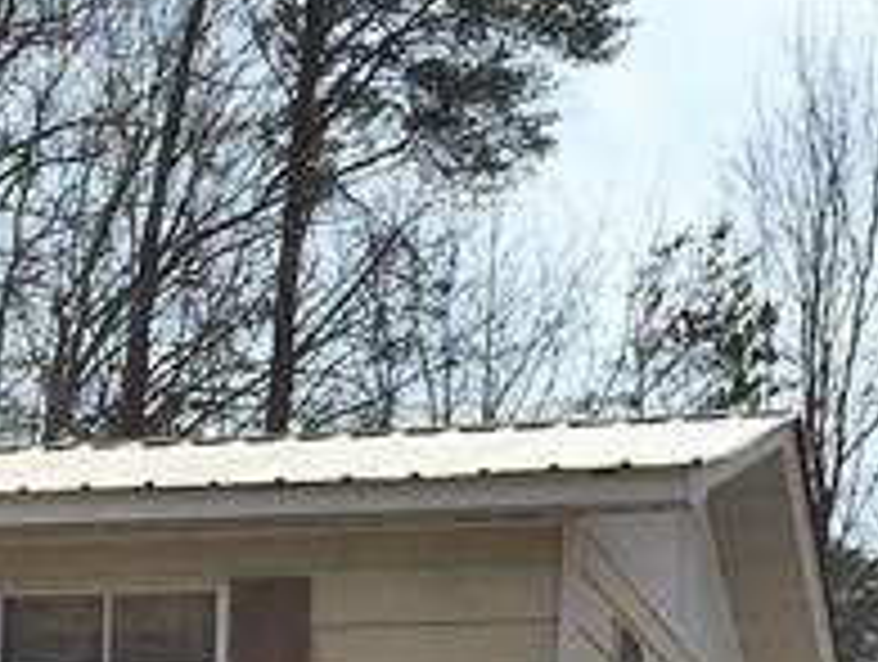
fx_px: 3862
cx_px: -806
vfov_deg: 9.4
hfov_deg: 11.8
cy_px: 1153
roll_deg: -3.5
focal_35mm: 152
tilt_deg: -0.4
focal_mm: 4.15
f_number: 2.2
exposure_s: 1/2475
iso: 32
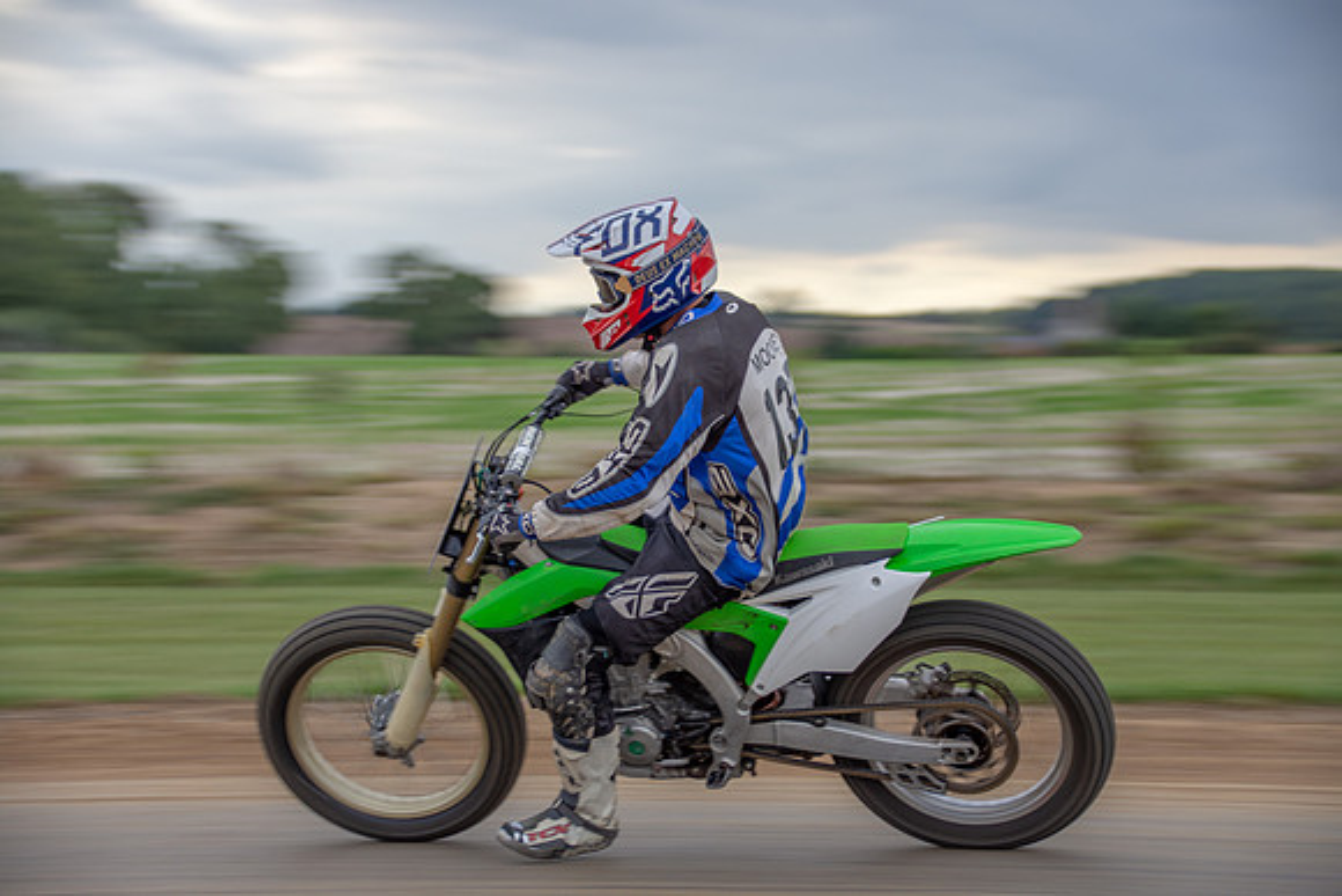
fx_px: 4362
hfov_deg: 17.5
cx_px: 671
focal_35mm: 117
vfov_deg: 11.7
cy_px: 448
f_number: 6.3
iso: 160
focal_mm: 78
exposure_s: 1/200
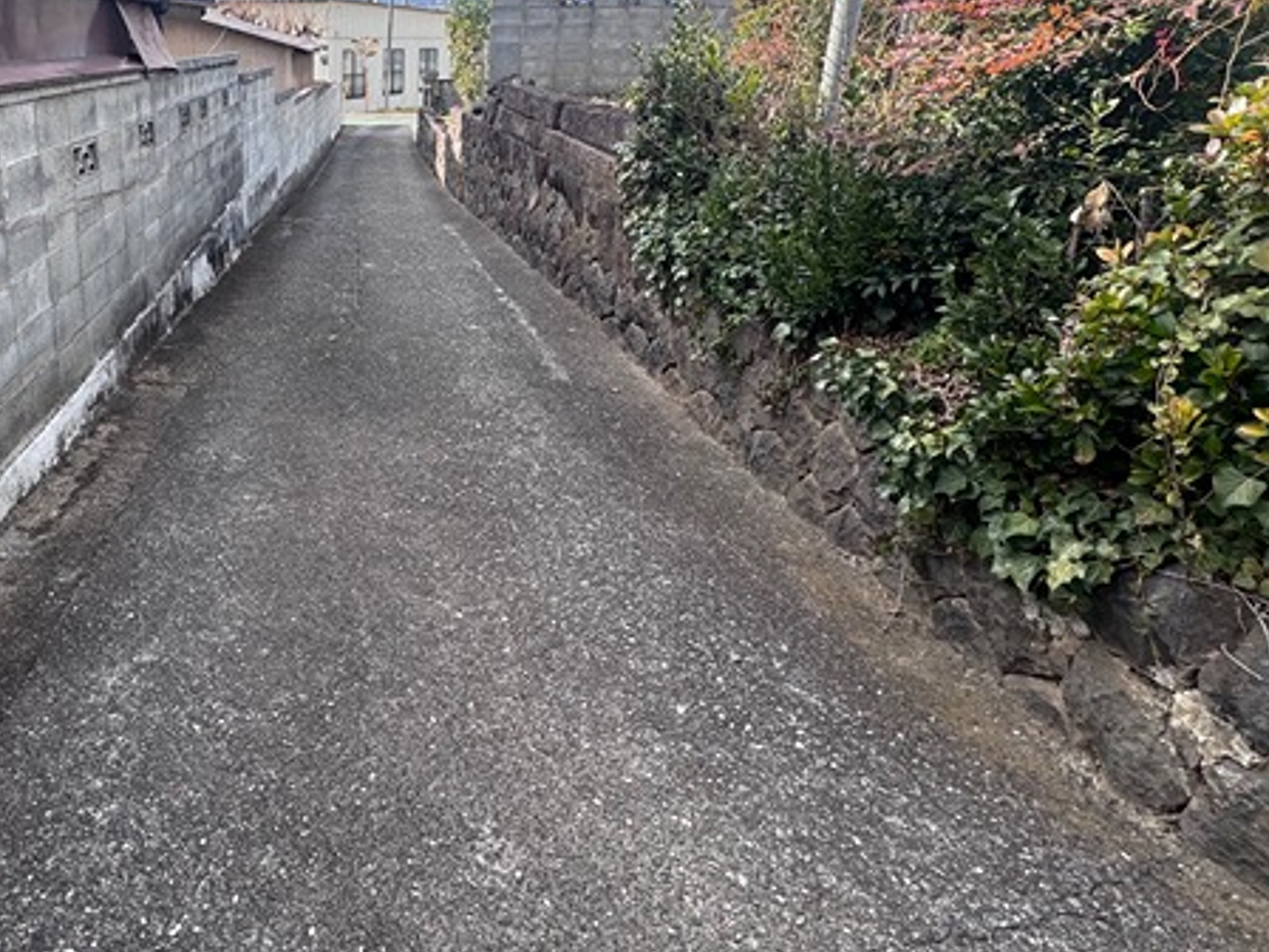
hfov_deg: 65.6
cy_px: 317
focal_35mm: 25
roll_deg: -0.9
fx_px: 916
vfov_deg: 53.8
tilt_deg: -16.9
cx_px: 334
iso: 40
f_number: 2.2
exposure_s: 1/313
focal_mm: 2.22
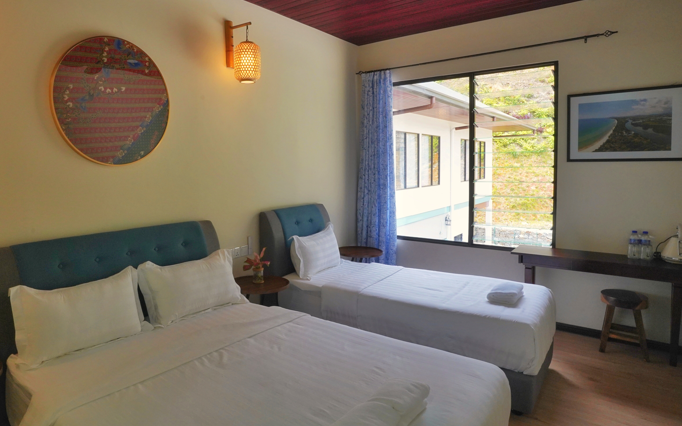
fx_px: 409
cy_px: 179
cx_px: 272
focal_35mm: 22
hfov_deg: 78.7
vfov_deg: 54.8
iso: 1600
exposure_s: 1/30
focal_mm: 17
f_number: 16
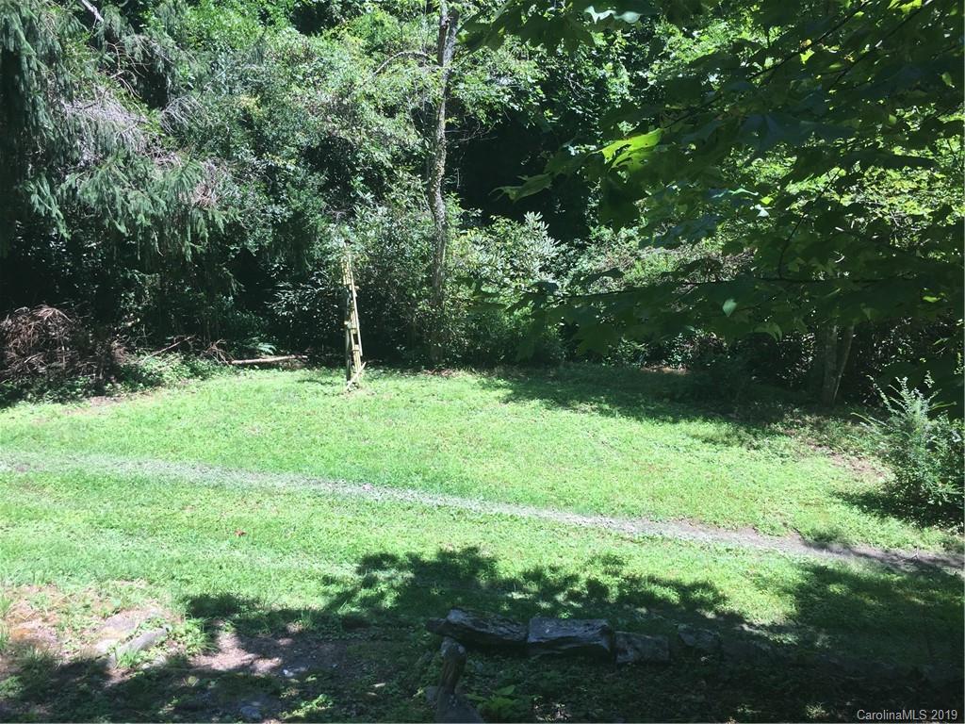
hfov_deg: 61.7
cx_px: 482
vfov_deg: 48.2
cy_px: 362
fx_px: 808
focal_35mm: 29
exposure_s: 1/565
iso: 32
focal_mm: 4.15
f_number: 2.2
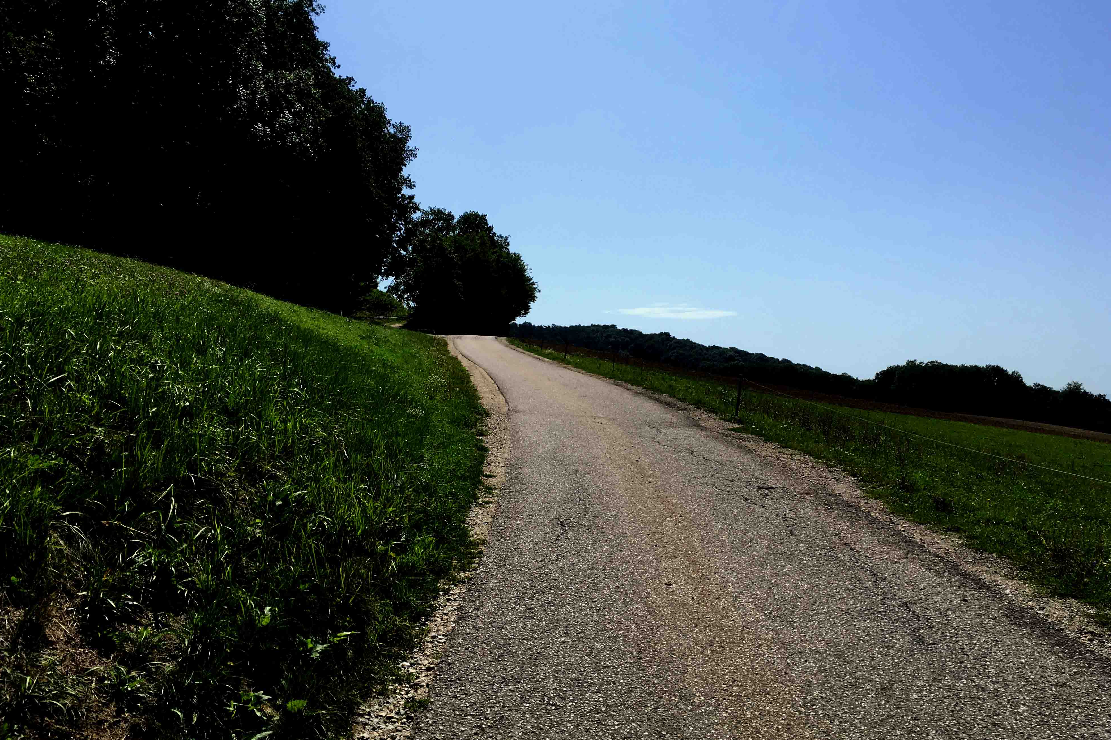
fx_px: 957
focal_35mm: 31
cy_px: 369
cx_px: 569
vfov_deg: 42.3
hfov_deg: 60.3
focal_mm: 4.15
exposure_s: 1/2262
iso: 25
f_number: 2.2
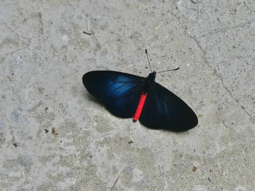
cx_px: 128
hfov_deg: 13.1
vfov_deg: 9.8
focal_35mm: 151
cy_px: 96
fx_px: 1112
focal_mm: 27.1
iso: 160
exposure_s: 1/250
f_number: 7.1
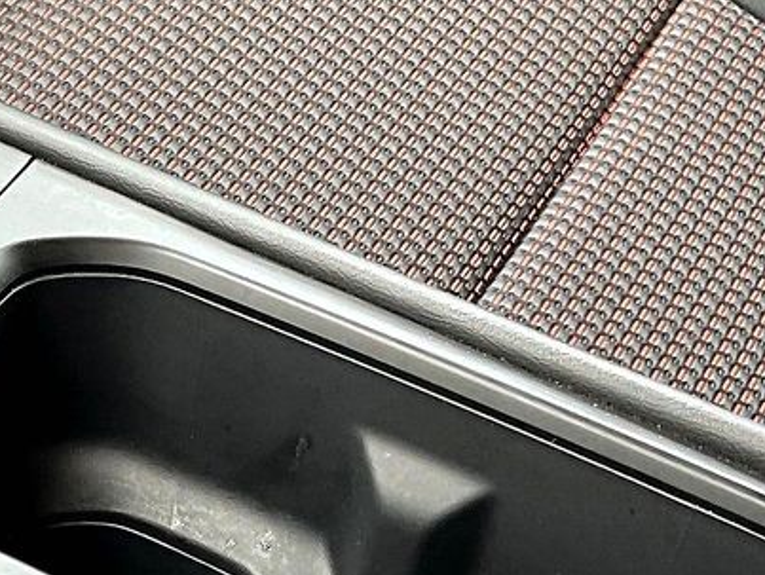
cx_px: -235
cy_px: 287
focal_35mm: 115
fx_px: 2544
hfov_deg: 16.2
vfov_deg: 12.9
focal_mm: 3
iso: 64
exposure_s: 1/100
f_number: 1.8
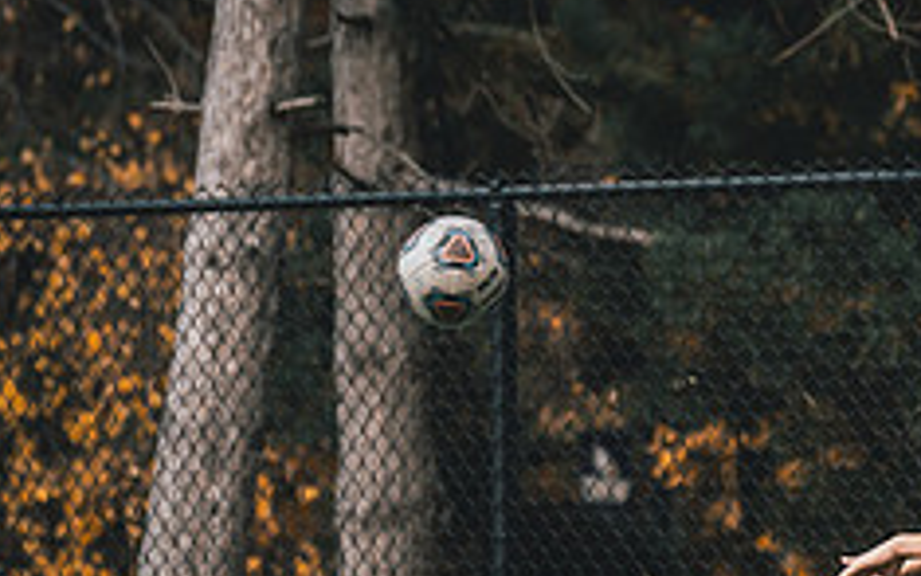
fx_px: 7607
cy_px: 749
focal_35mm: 303
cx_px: 1171
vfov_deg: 4.3
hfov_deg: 6.9
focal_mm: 94
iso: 400
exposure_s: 1/1000
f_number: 2.8
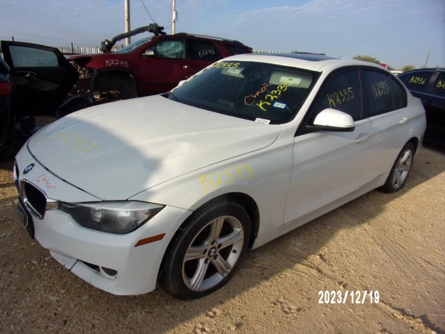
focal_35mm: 24
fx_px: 309
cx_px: 222
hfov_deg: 71.6
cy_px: 167
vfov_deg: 56.8
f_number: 3.3
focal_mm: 4.3
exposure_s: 1/1100
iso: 80
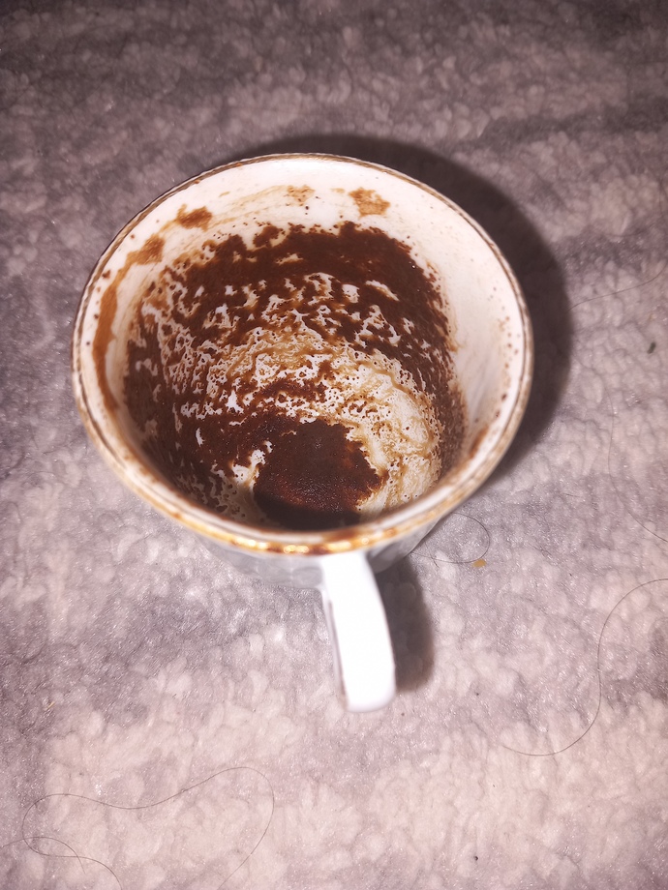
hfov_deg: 51.4
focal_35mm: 27
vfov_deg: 65.3
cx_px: 334
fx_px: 695
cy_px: 445
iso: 25
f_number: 1.8
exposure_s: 1/50
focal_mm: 4
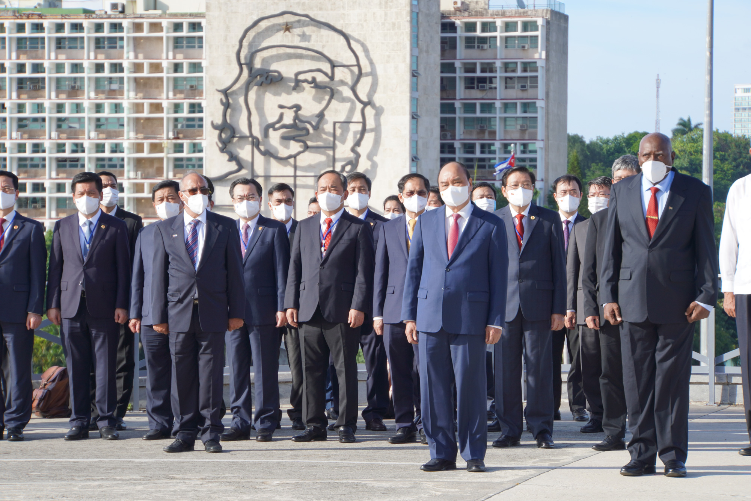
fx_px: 3004
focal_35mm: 144
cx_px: 376
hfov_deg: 14.3
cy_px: 250
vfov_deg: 9.5
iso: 100
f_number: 6.3
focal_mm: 96
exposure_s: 1/200
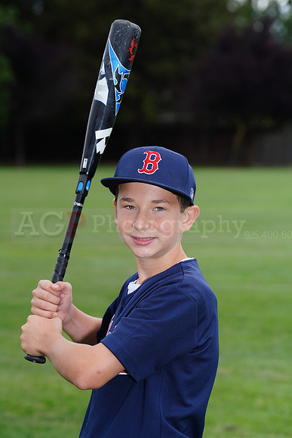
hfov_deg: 7.1
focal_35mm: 194
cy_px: 219
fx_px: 2359
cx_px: 146
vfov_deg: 10.6
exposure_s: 1/250
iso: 200
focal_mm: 194
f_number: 9
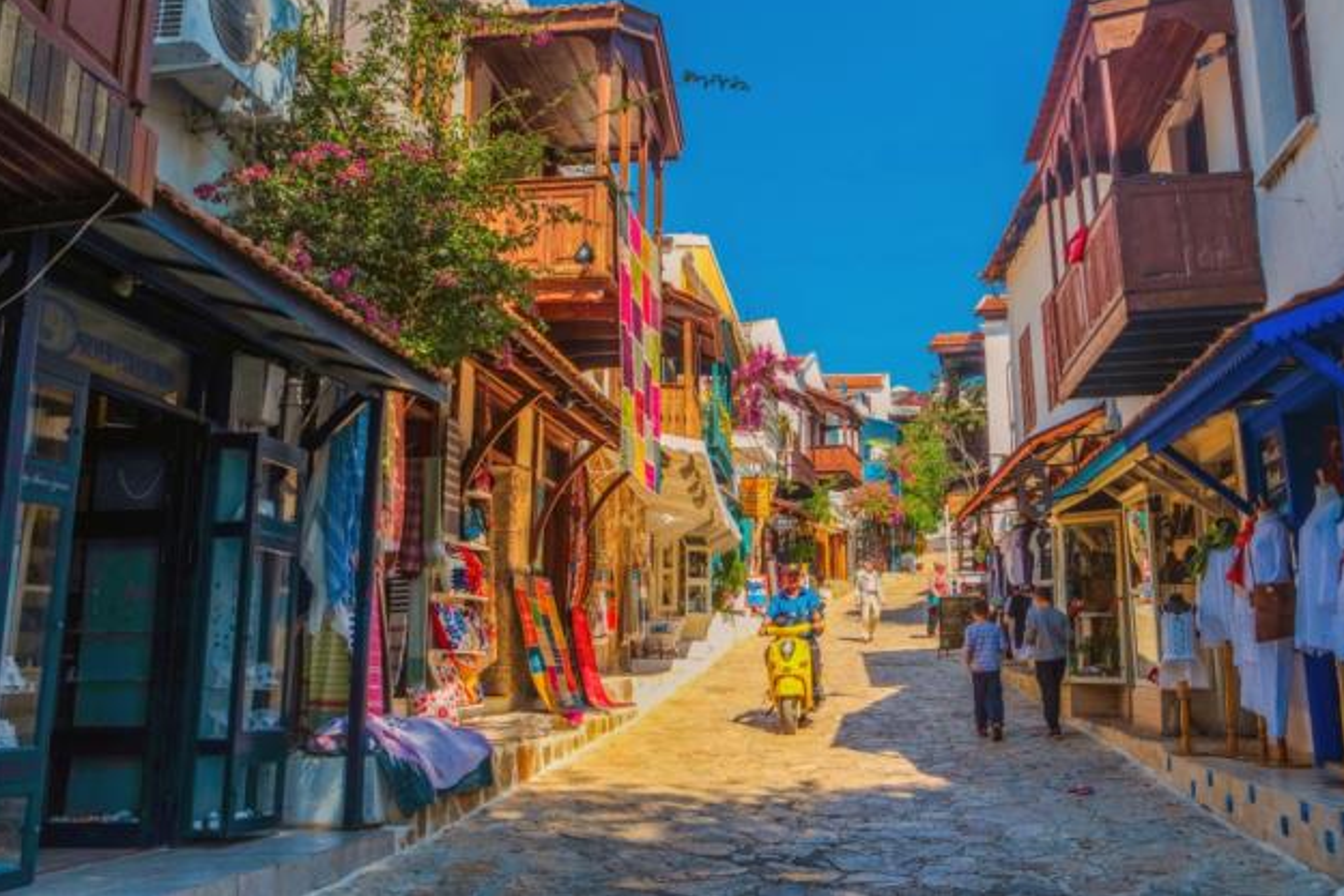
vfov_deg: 41.1
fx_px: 1195
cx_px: 729
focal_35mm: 32
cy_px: 404
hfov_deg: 58.6
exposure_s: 1/125
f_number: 8
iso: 100
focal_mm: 19
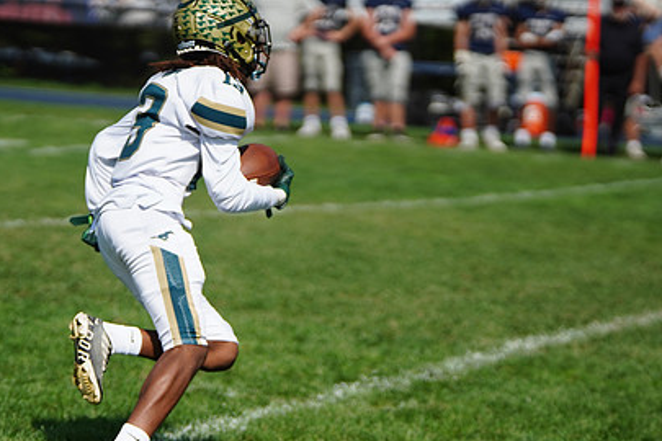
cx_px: 234
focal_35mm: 282
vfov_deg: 4.9
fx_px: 5185
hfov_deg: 7.3
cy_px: 238
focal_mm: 197
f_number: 2.8
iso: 400
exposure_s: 1/8000
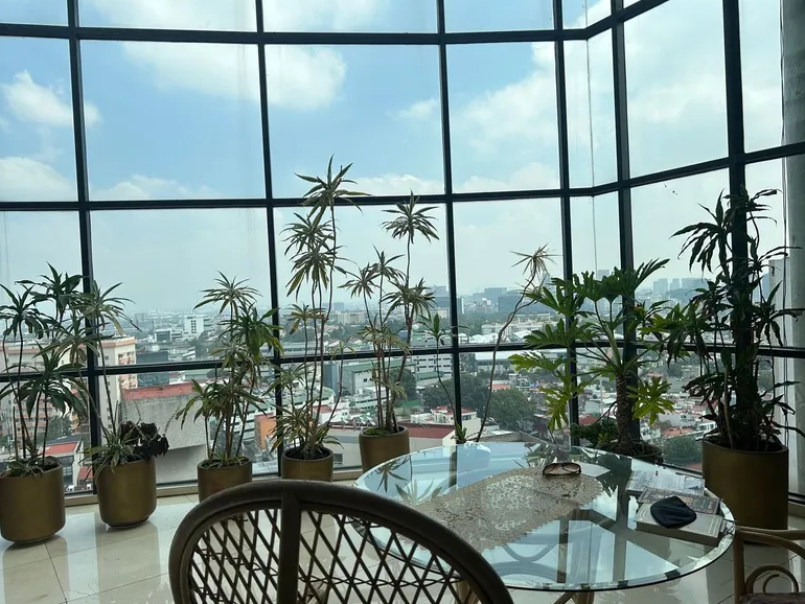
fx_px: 628
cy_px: 303
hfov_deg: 65.3
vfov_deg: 51.4
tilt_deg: -1.1
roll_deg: +3.2
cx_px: 412
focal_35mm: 27
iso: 50
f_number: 1.5
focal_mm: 5.7
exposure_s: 1/3571
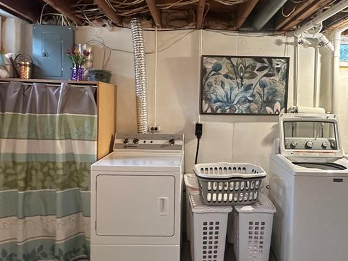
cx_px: 197
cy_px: 111
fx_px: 271
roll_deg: -1.4
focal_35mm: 27
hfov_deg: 65.1
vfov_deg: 51.1
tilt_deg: -0.9
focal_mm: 2.22
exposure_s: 1/60
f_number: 2.2
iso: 500
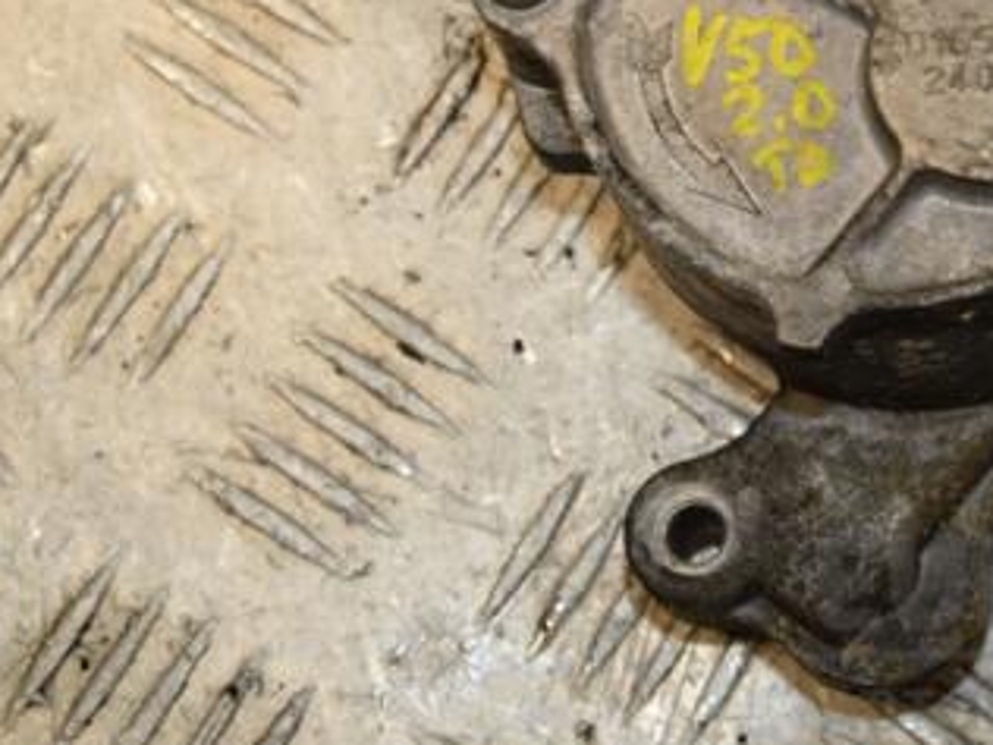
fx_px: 3930
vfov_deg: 10.8
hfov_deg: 14.3
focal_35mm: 137
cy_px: 163
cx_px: 760
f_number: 8
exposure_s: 1/200
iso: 800
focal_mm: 50
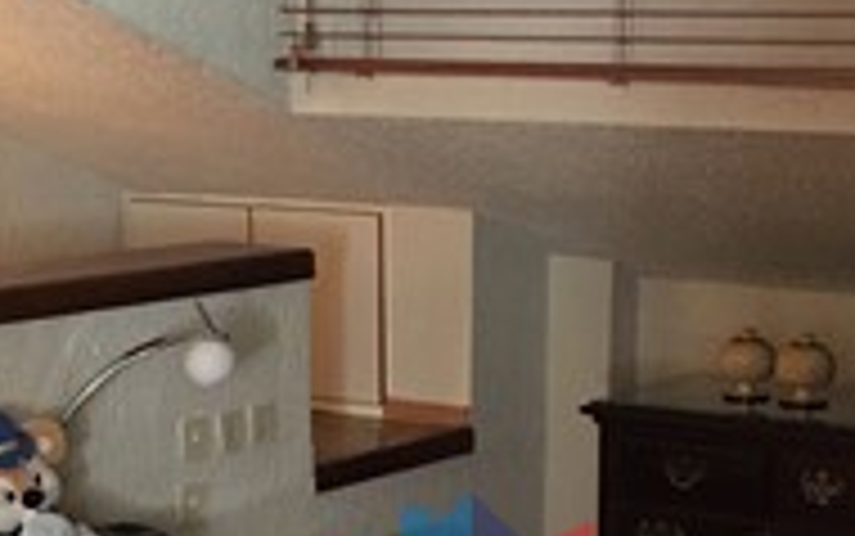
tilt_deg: -12.2
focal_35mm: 97
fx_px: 2262
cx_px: 459
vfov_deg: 13.0
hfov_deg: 21.4
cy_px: 712
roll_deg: -1.6
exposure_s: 1/8
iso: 160
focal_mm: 4.15
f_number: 2.2
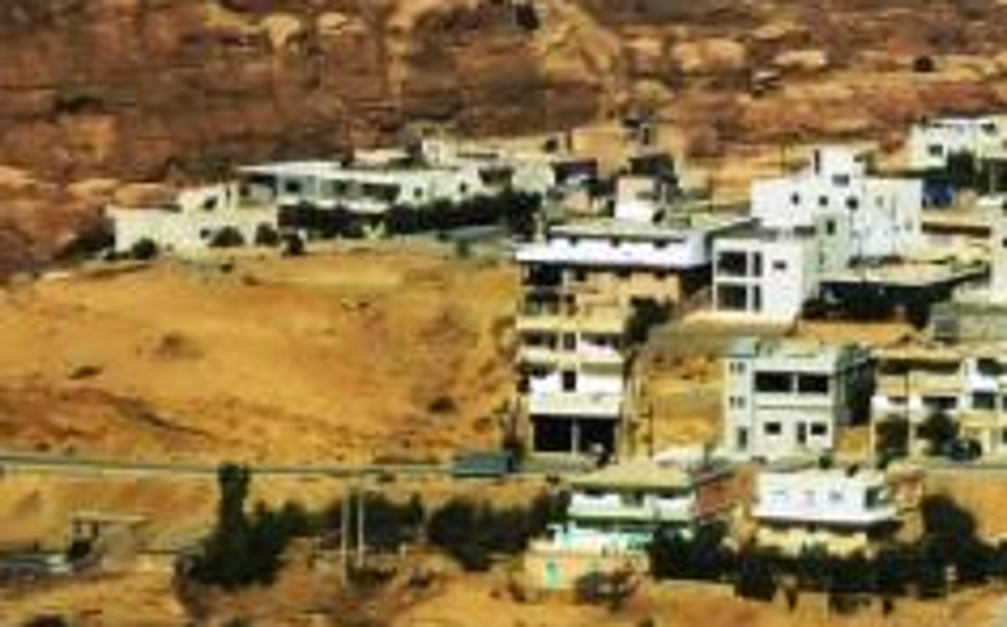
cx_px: 1980
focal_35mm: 552
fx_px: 15135
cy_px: -13
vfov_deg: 2.4
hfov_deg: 3.8
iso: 100
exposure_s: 1/800
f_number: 5.8
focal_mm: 20.8
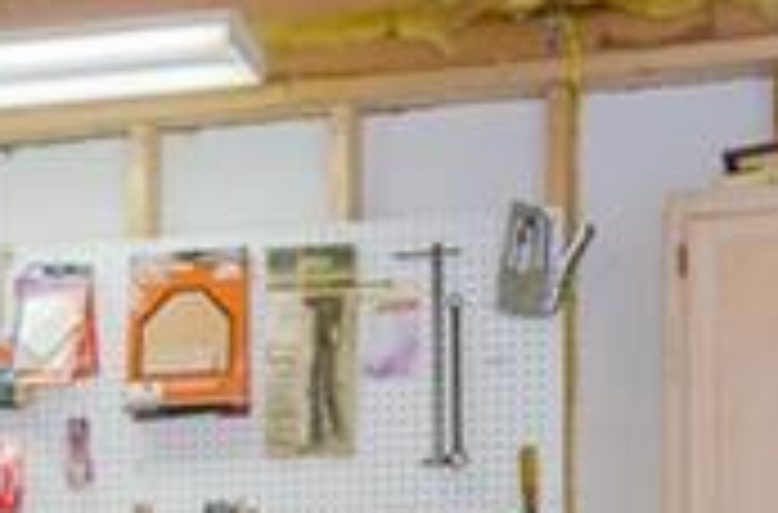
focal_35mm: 89
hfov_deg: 22.6
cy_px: 614
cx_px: 157
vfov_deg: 14.7
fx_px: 1916
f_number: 7.1
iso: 200
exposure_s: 1/30
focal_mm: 10
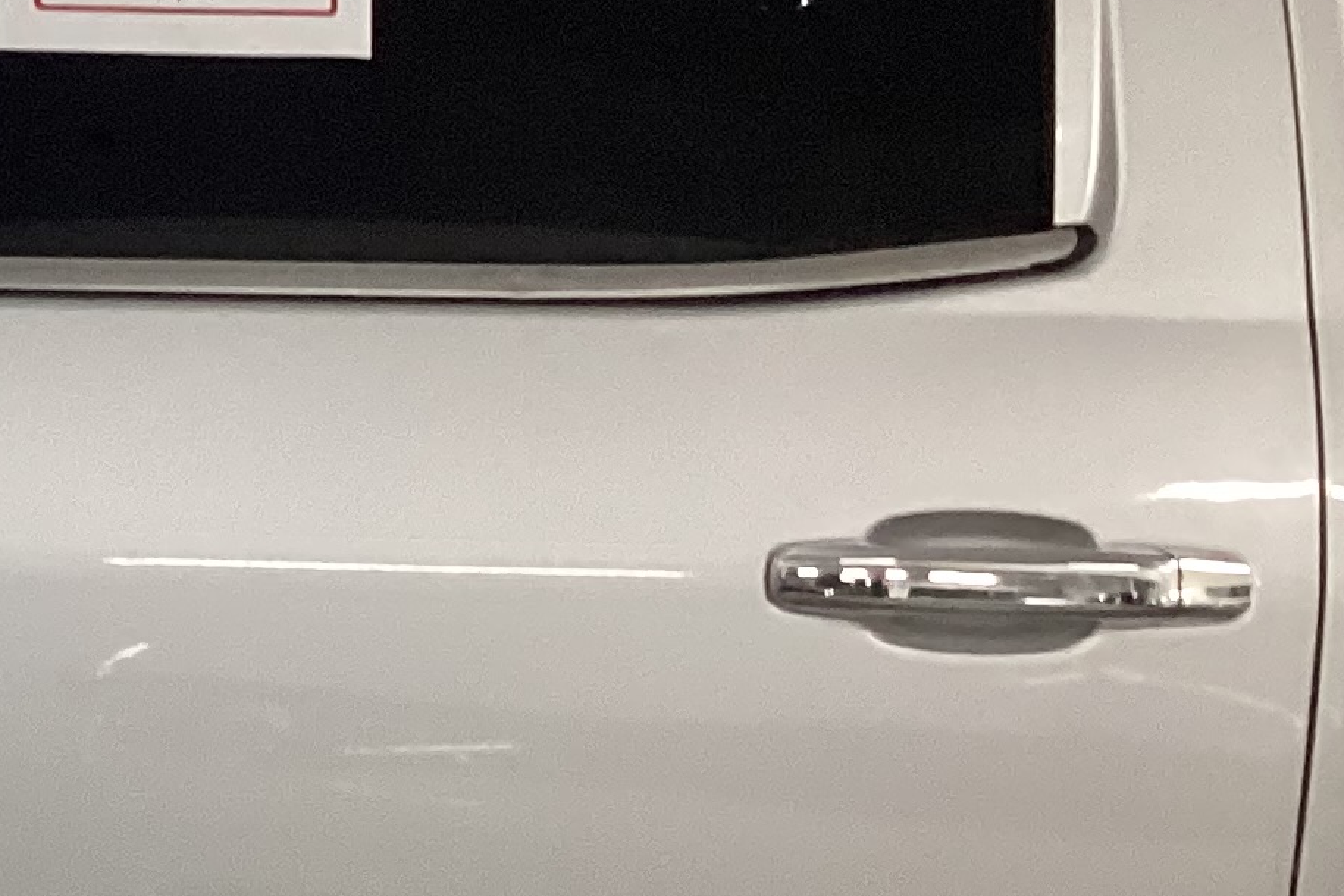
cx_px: -627
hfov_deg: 16.4
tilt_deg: -13.9
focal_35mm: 115
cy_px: 530
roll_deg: -2.7
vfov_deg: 11.9
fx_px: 4293
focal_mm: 3.3
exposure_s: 1/60
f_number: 2.4
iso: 200
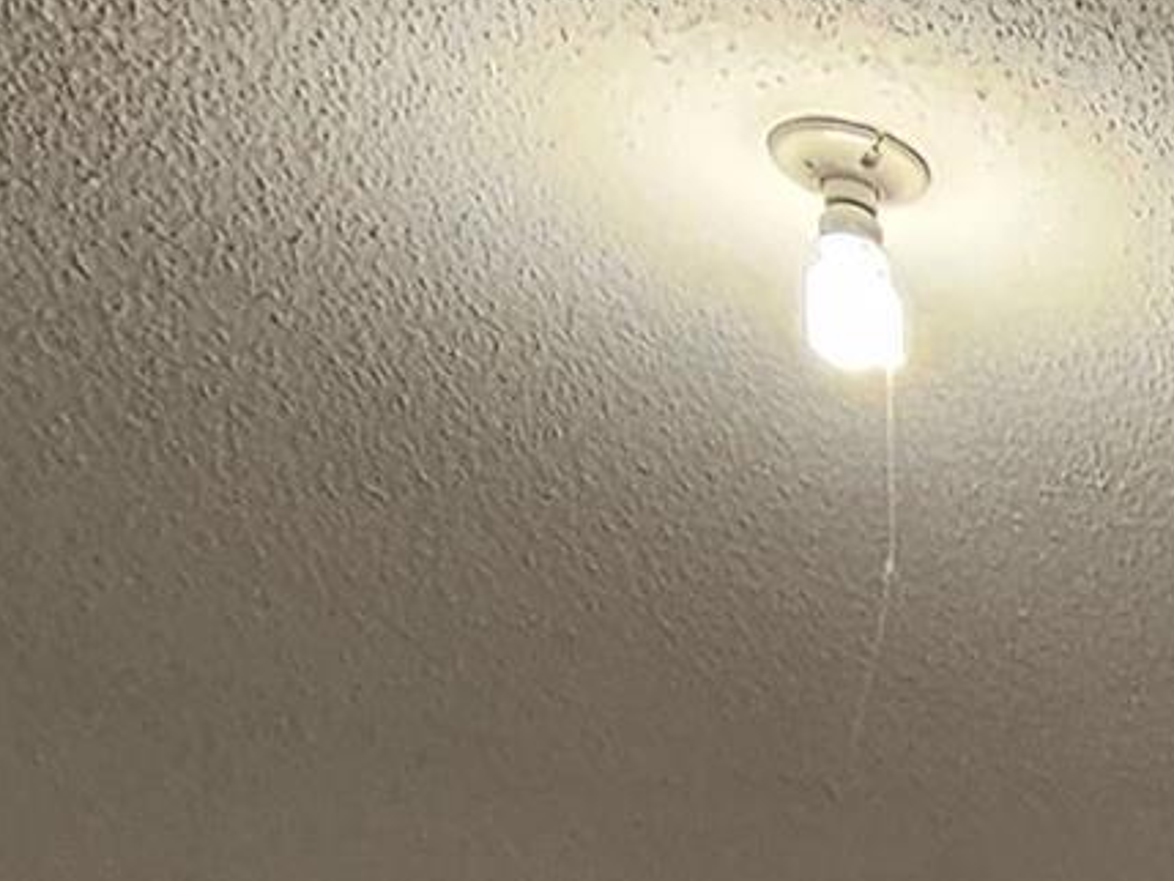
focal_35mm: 93
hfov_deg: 16.3
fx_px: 3155
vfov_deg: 11.7
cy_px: 2345
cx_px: 2332
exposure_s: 1/60
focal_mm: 2.2
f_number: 2.2
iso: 125
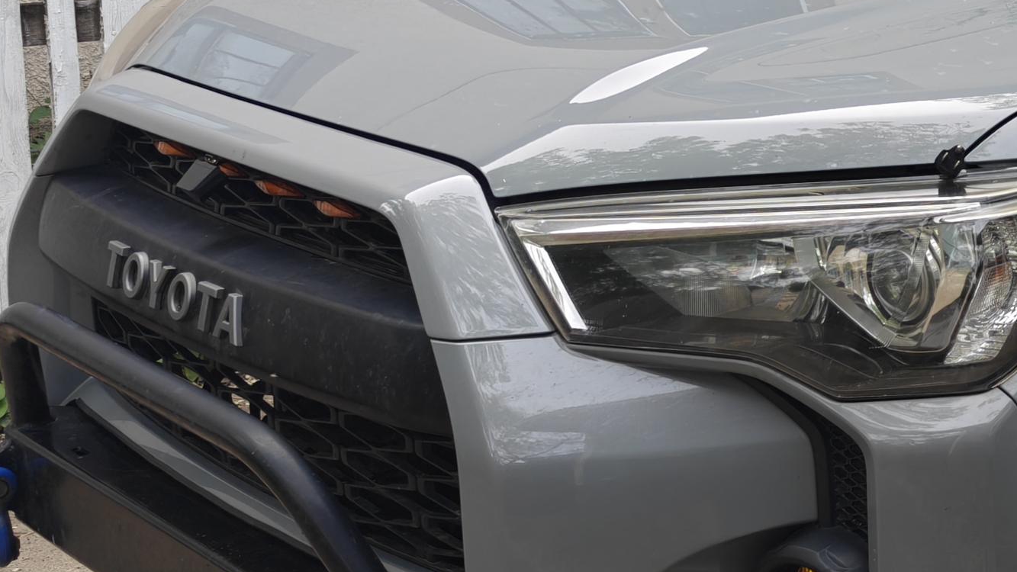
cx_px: 1288
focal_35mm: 77
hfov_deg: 24.4
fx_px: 2077
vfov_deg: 15.7
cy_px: 189
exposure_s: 1/200
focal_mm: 6.06
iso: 64
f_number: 1.6
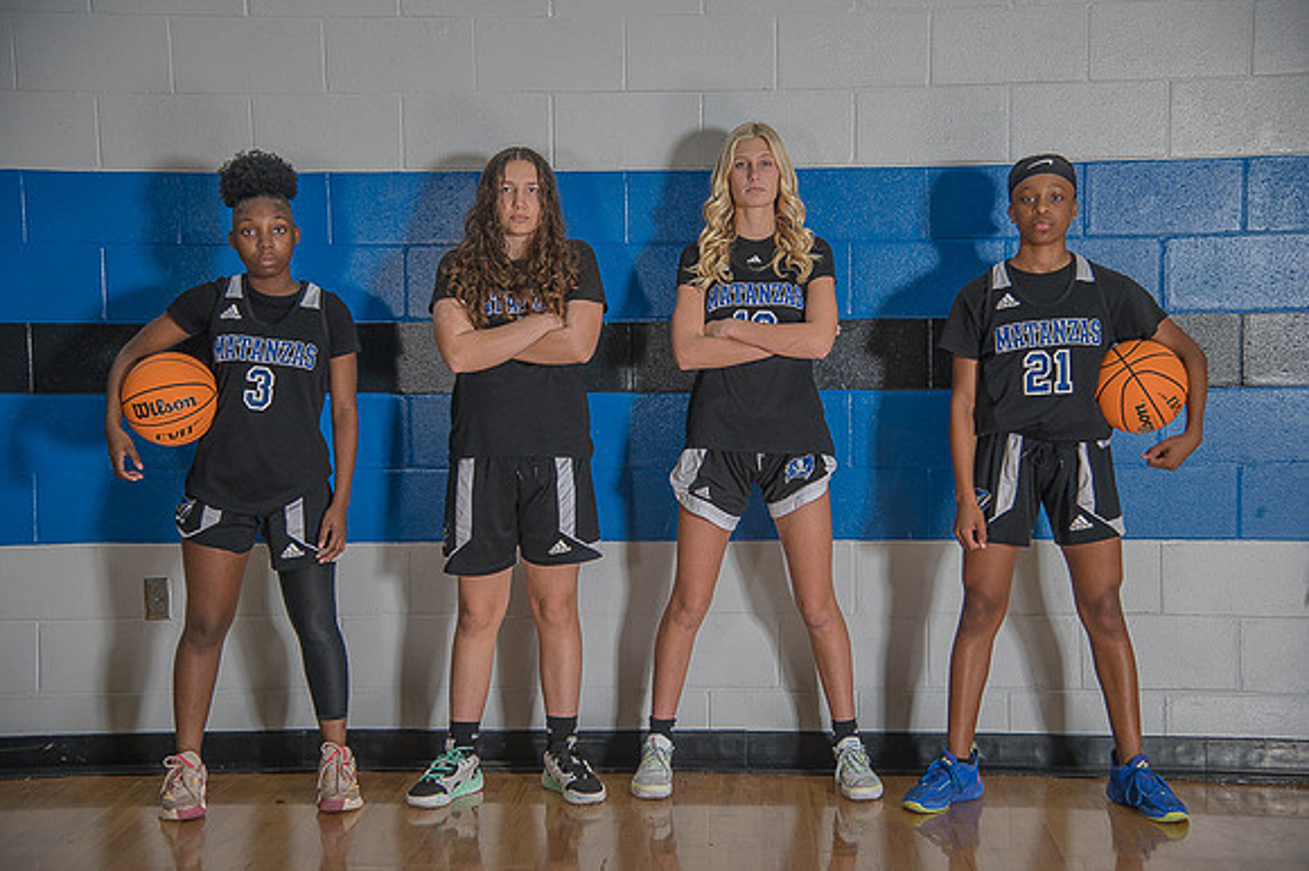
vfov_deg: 23.4
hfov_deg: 34.5
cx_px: 654
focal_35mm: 58
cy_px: 436
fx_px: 2108
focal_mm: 58
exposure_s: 1/200
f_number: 4
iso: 640
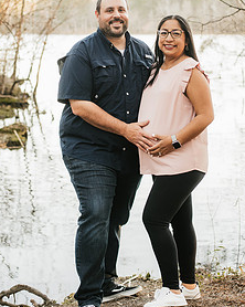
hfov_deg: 20.1
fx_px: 690
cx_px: 132
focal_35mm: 76
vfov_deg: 24.8
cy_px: 82
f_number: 2.8
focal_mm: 50
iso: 640
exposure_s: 1/250
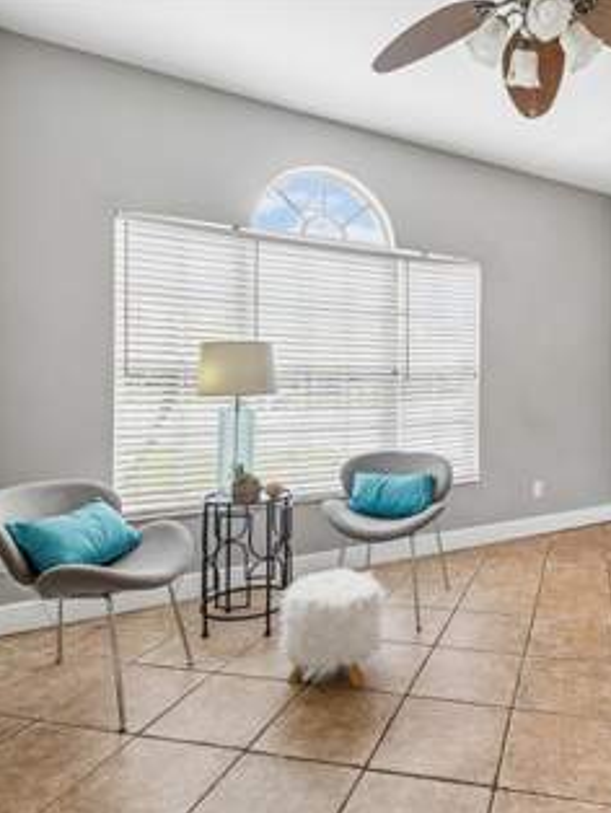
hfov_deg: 57.4
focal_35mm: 22
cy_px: 405
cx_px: 474
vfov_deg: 76.3
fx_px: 517
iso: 100
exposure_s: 1/25
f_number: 7.1
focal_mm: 10
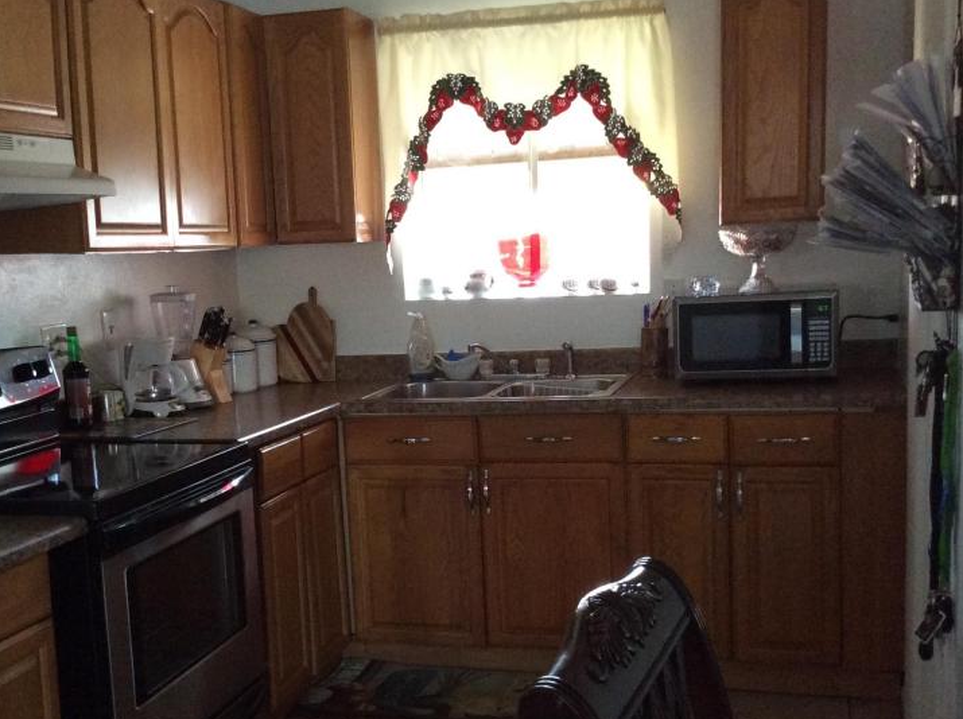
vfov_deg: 31.4
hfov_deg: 41.2
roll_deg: +4.1
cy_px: 425
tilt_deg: -9.2
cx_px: 408
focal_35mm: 46
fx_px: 1278
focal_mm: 3.3
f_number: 2.4
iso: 200
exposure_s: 1/24
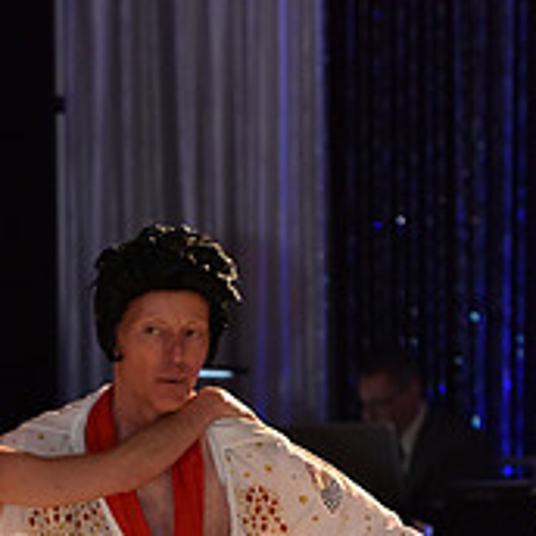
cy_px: 745
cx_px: -20
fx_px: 6114
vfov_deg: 5.0
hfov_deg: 5.0
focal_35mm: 349
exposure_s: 1/400
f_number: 4.5
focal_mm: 122
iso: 2000
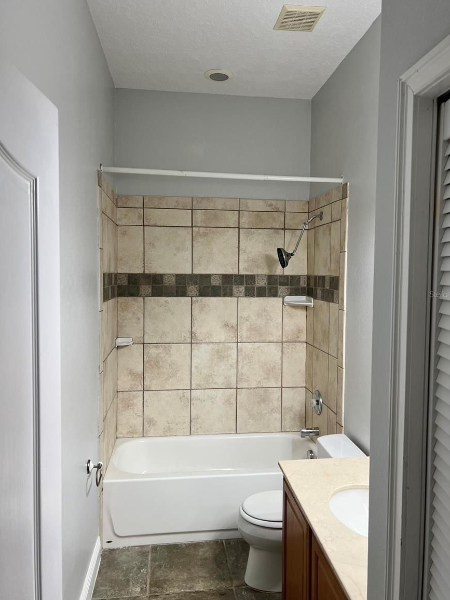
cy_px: 294
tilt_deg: -2.2
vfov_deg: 65.3
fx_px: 468
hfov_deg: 51.3
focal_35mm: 27
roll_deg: +0.1
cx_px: 233
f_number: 1.5
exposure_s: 1/120
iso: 100
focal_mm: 5.7
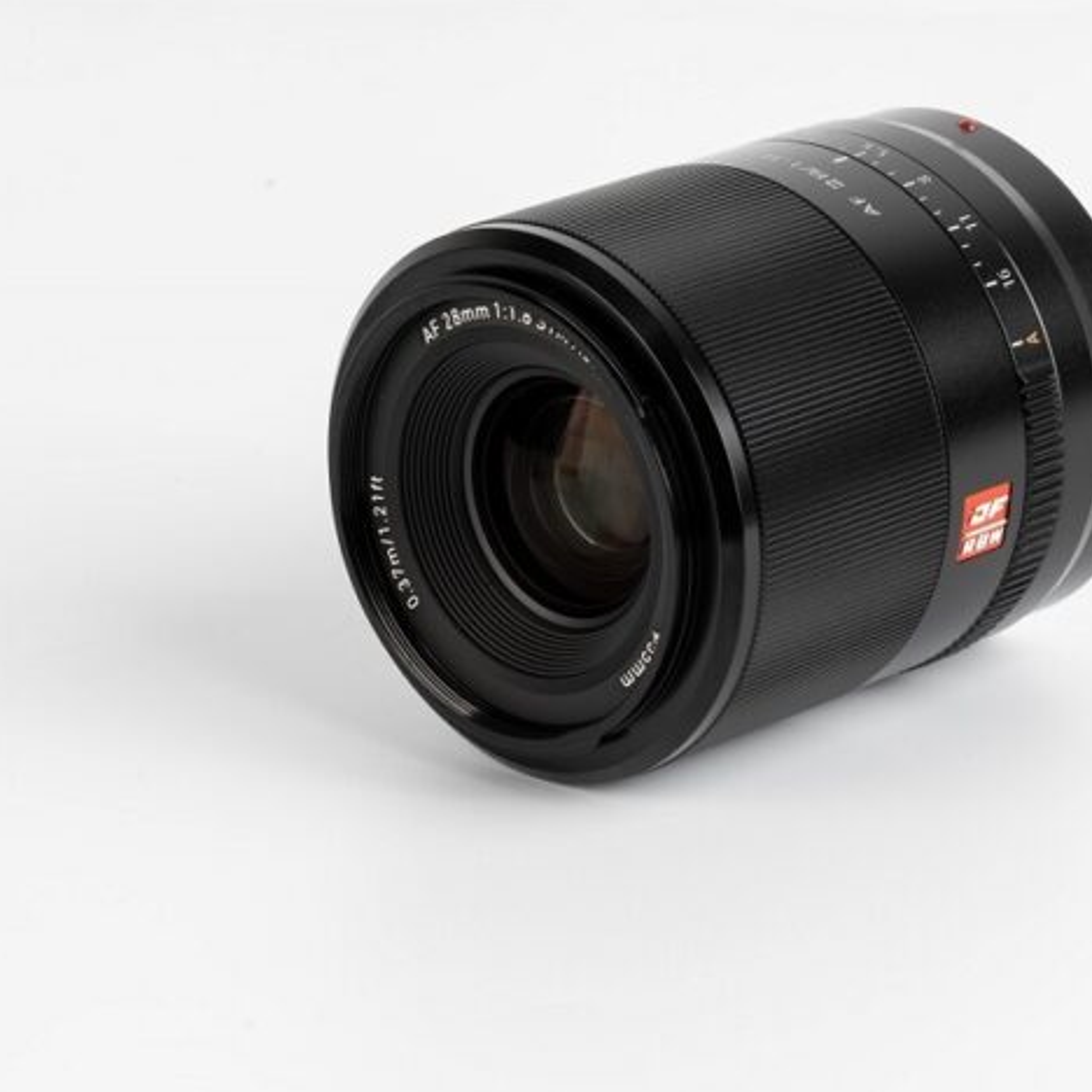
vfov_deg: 9.5
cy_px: 412
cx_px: 660
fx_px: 6567
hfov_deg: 9.5
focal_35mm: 184
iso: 100
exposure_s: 1/100
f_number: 22
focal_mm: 99
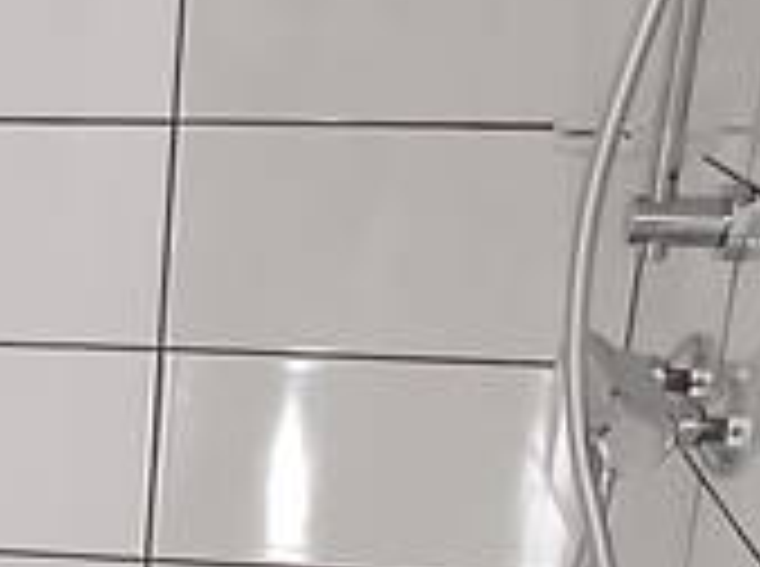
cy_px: 756
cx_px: -261
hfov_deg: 22.8
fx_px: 1643
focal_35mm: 75
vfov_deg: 18.1
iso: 100
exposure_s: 1/50
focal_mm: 1.64
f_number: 2.2
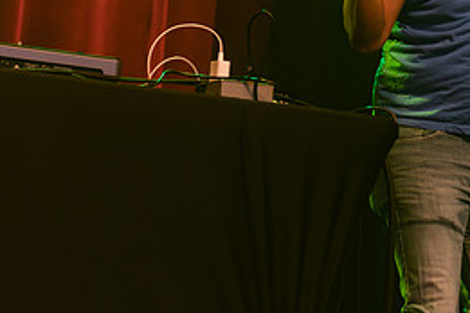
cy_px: -133
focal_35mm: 166
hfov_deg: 12.3
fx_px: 2167
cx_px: 340
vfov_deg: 8.1
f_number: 3.2
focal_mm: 58
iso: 2500
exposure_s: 1/160
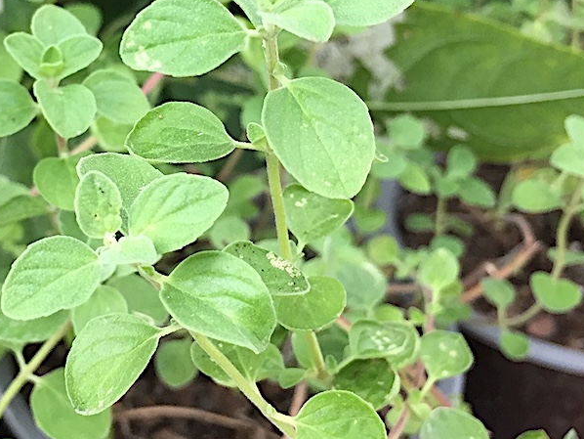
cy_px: 127
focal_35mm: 63
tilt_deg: -33.0
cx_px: 169
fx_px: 1063
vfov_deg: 23.1
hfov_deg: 30.4
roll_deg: -4.2
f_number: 2.2
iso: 50
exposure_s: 1/33
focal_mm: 4.15
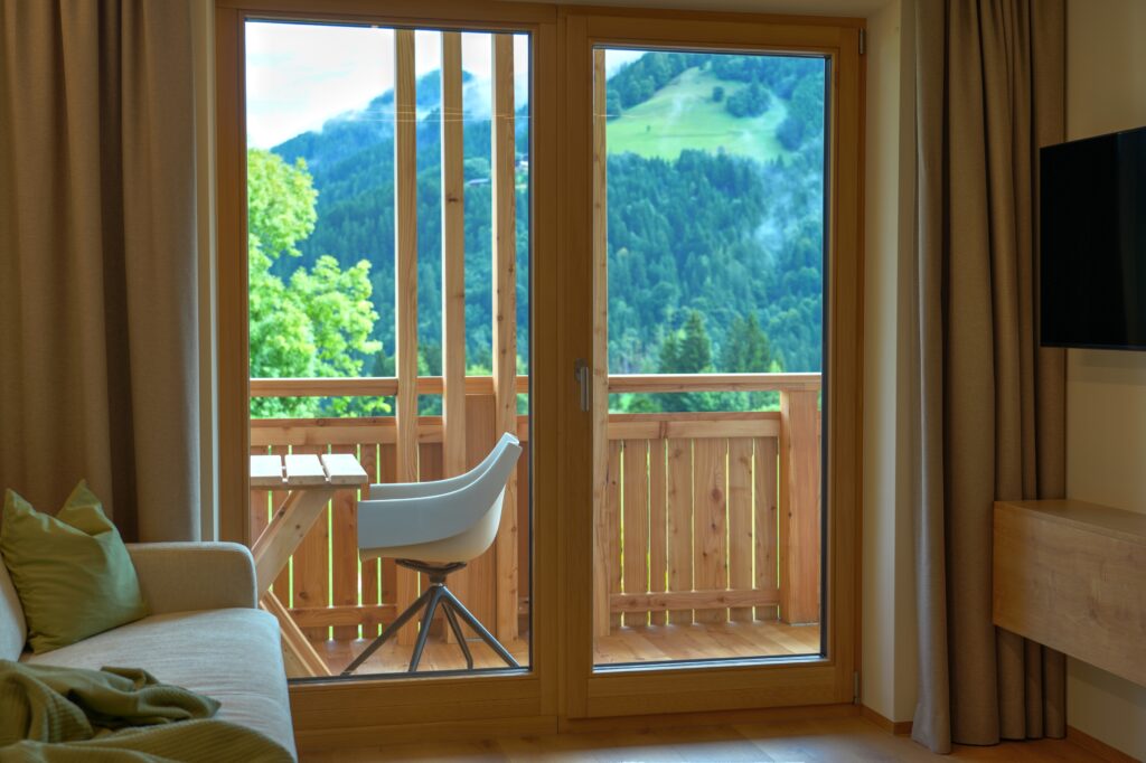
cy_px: 382
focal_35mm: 43
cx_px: 573
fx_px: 1368
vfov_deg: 31.2
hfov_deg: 45.4
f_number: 4
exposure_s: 1/15
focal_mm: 43
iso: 100
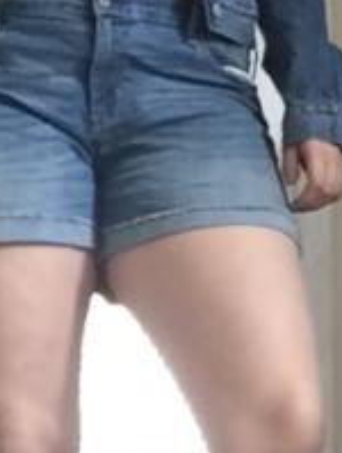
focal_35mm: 143
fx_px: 1878
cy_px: 61
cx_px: 267
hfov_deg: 10.4
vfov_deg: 13.7
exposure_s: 1/30
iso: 320
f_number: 2.2
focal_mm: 2.65
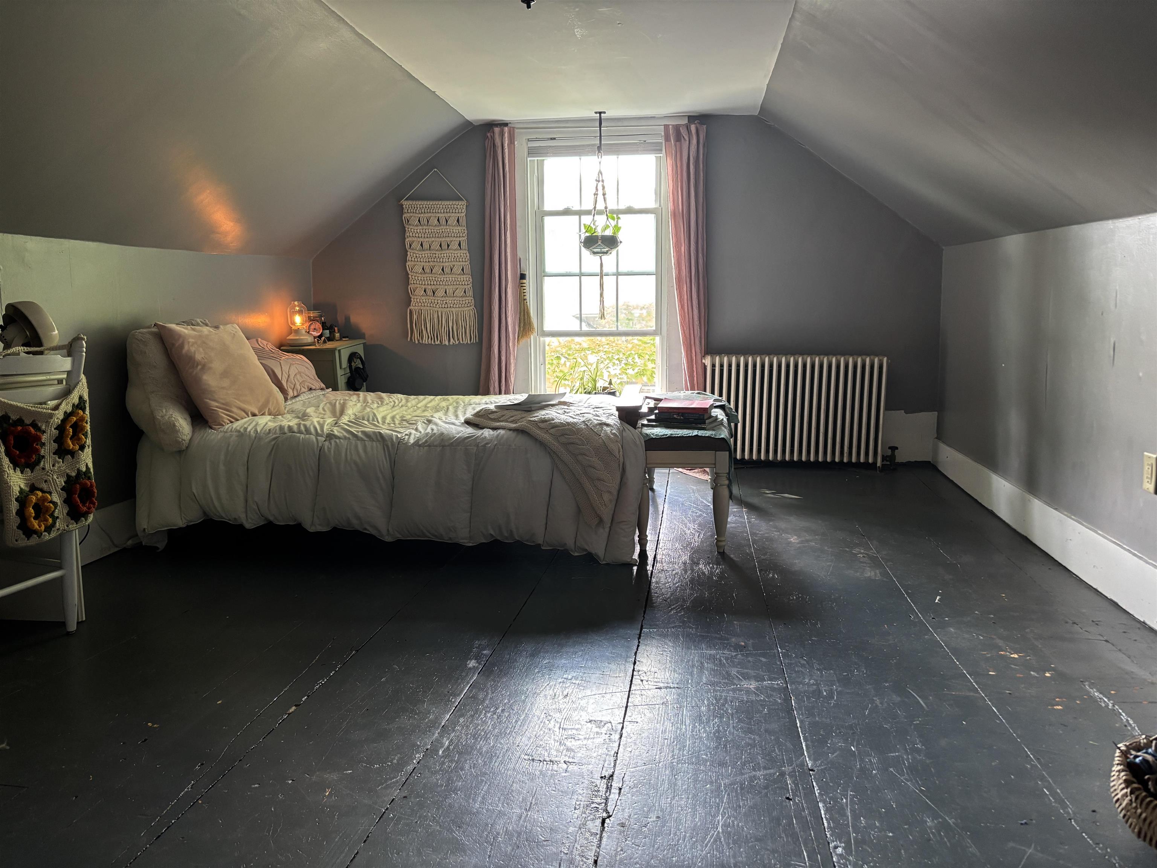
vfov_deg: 53.1
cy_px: 434
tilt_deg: -7.8
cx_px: 578
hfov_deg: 67.3
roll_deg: +1.1
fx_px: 869
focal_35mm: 26
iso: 250
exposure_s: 1/60
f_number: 1.6
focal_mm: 5.96
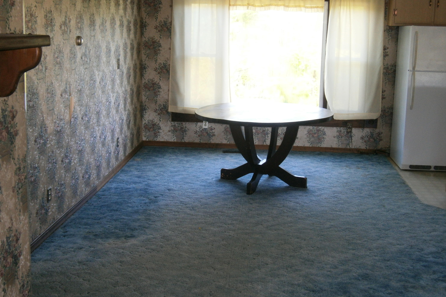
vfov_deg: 27.5
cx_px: 223
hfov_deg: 40.3
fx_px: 607
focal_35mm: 49
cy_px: 134
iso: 125
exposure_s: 1/40
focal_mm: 8.3
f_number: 3.4
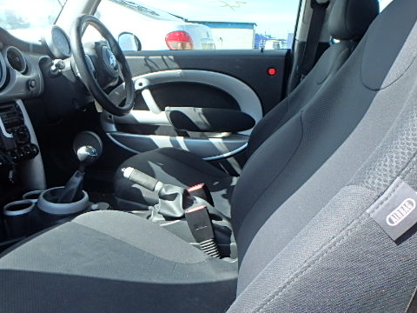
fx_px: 337
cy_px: 140
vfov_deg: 49.7
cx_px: 202
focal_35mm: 28
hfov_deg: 63.4
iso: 125
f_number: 3.5
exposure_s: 1/320
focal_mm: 3.7
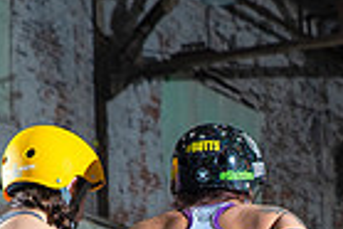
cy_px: 422
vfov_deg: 4.7
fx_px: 2785
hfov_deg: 7.0
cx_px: 415
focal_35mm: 292
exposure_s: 1/160
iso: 800
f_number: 7.1
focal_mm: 70
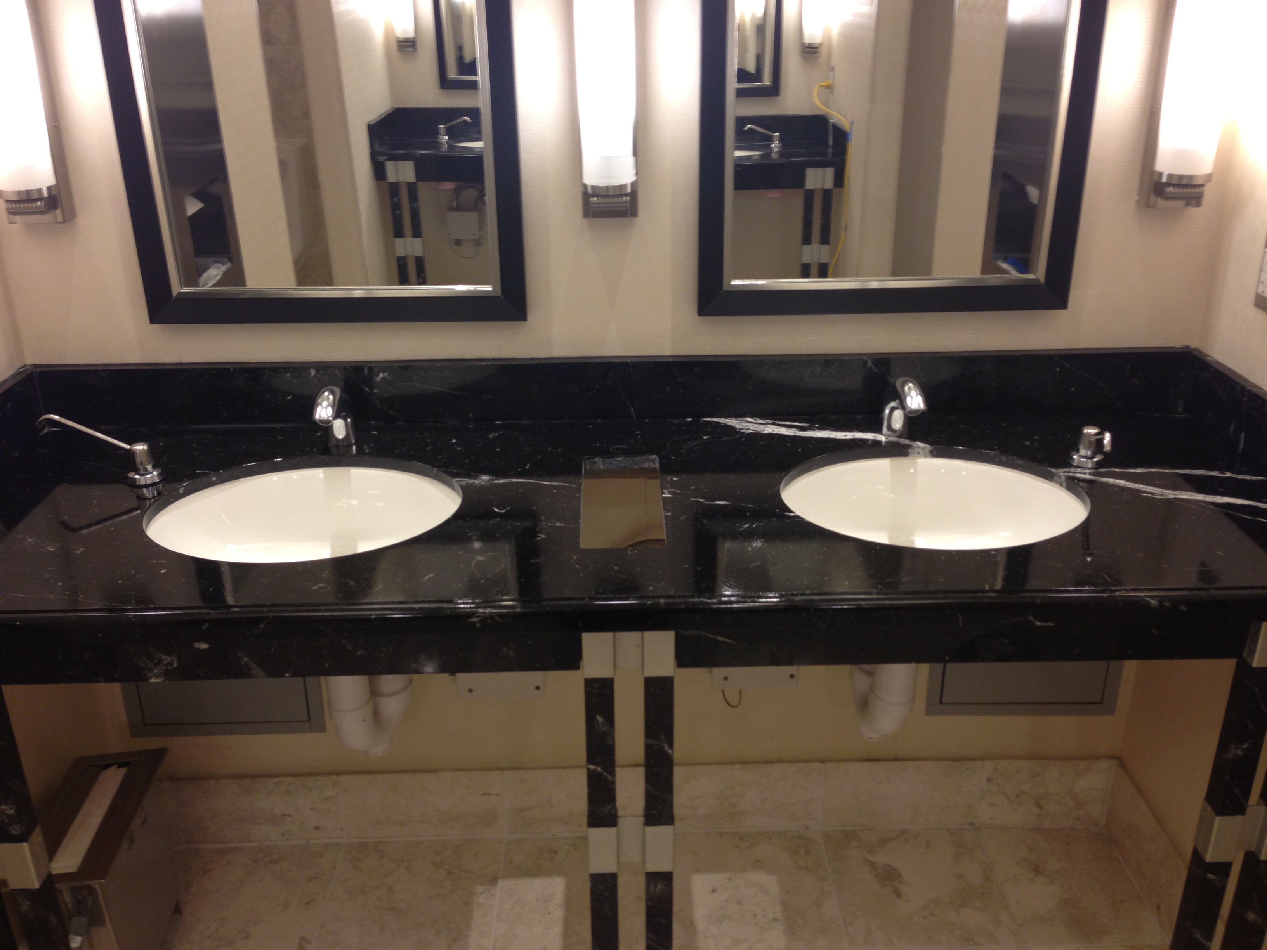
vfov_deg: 42.9
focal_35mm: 33
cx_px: 634
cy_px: 475
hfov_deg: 55.4
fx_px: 1208
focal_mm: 4.13
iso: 50
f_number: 2.4
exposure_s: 1/20
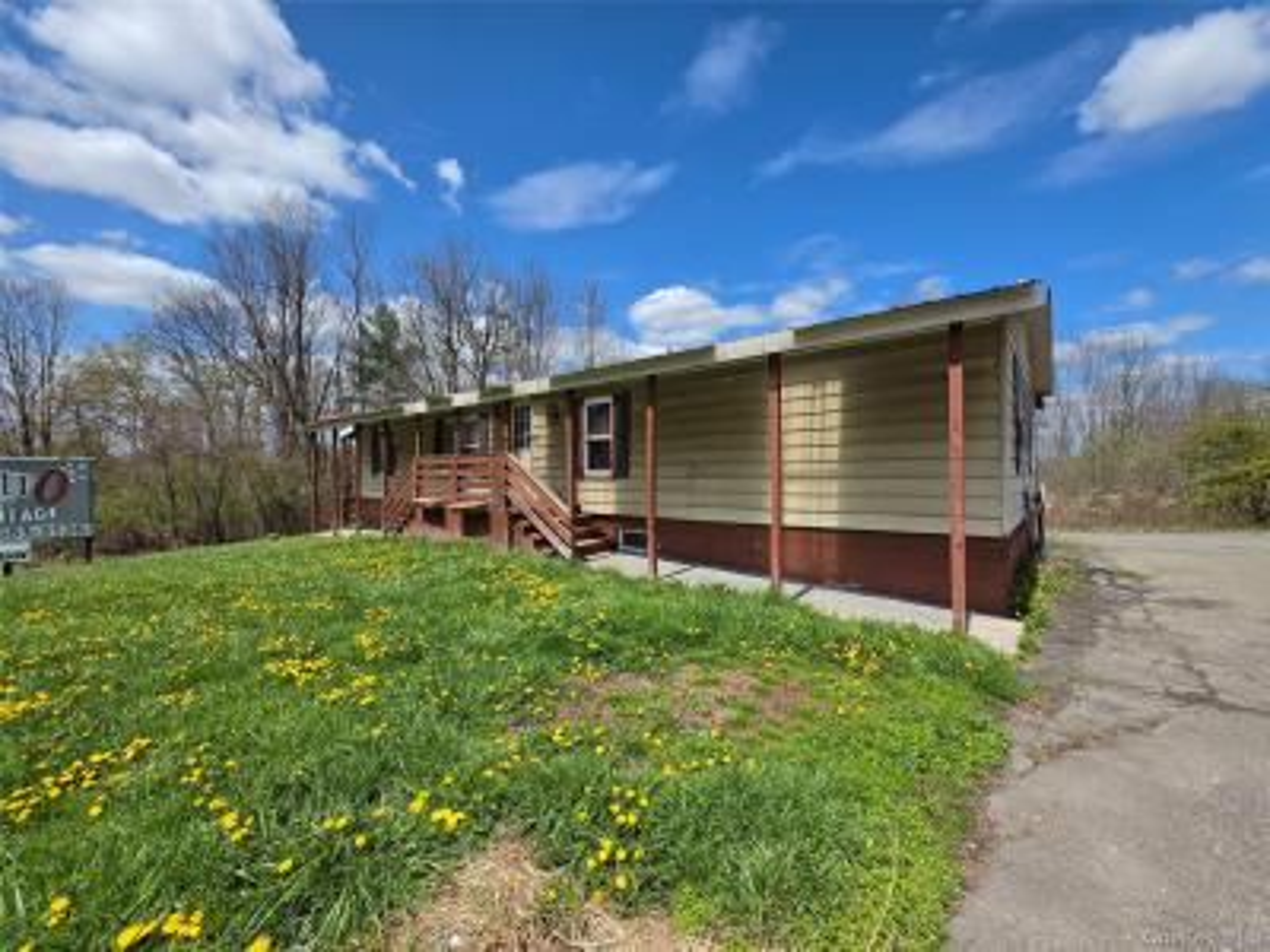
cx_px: 635
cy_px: 476
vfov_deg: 89.9
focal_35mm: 13
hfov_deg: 106.2
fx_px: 477
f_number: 1.9
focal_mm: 2.2
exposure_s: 1/1936
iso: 32
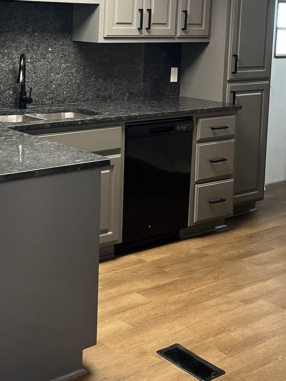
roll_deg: -1.3
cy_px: 83
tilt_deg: -5.7
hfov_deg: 25.3
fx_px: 628
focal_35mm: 57
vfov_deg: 32.9
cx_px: 62
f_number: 1.6
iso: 250
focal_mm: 5.1
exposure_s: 1/60
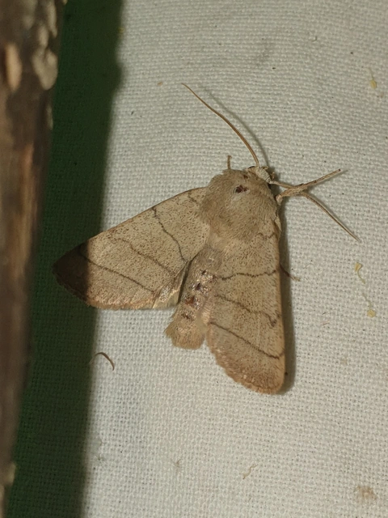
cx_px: 194
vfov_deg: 67.3
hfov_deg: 53.1
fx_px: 389
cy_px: 259
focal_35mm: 26
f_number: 2.4
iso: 50
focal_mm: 4.3
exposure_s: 1/866
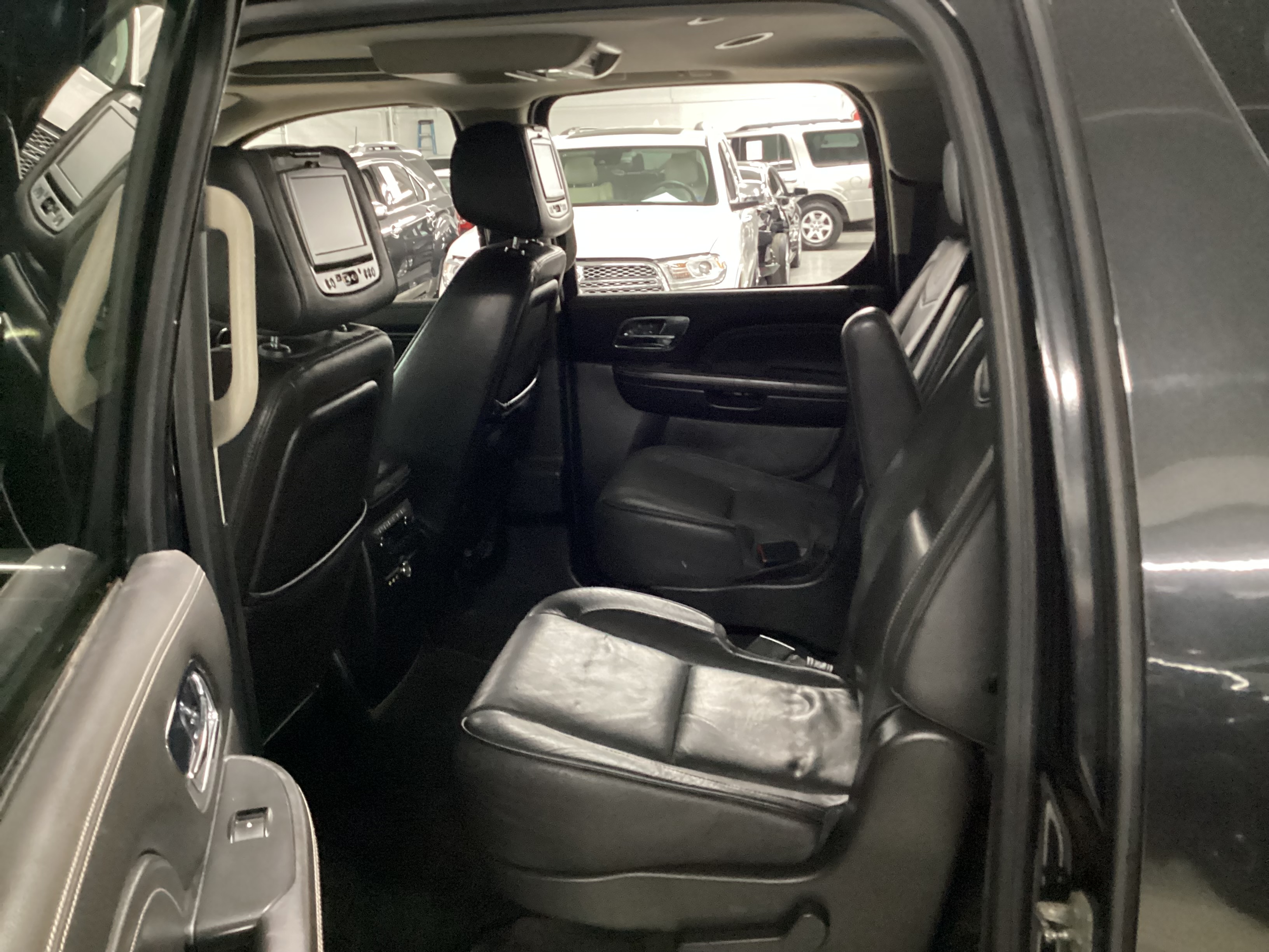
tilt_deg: -17.8
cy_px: 476
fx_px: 1136
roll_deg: +1.9
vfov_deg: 45.4
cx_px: 634
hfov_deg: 58.4
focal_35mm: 31
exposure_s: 1/20
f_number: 2.4
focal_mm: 3.3
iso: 640
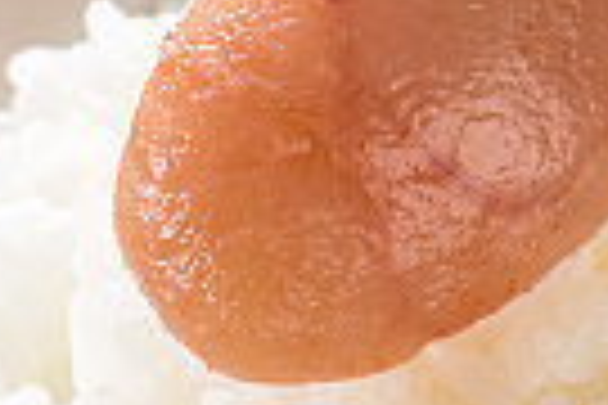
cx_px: 567
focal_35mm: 394
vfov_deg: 3.5
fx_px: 6654
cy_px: 133
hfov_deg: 5.2
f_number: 16
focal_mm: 105
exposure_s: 1/160
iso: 100
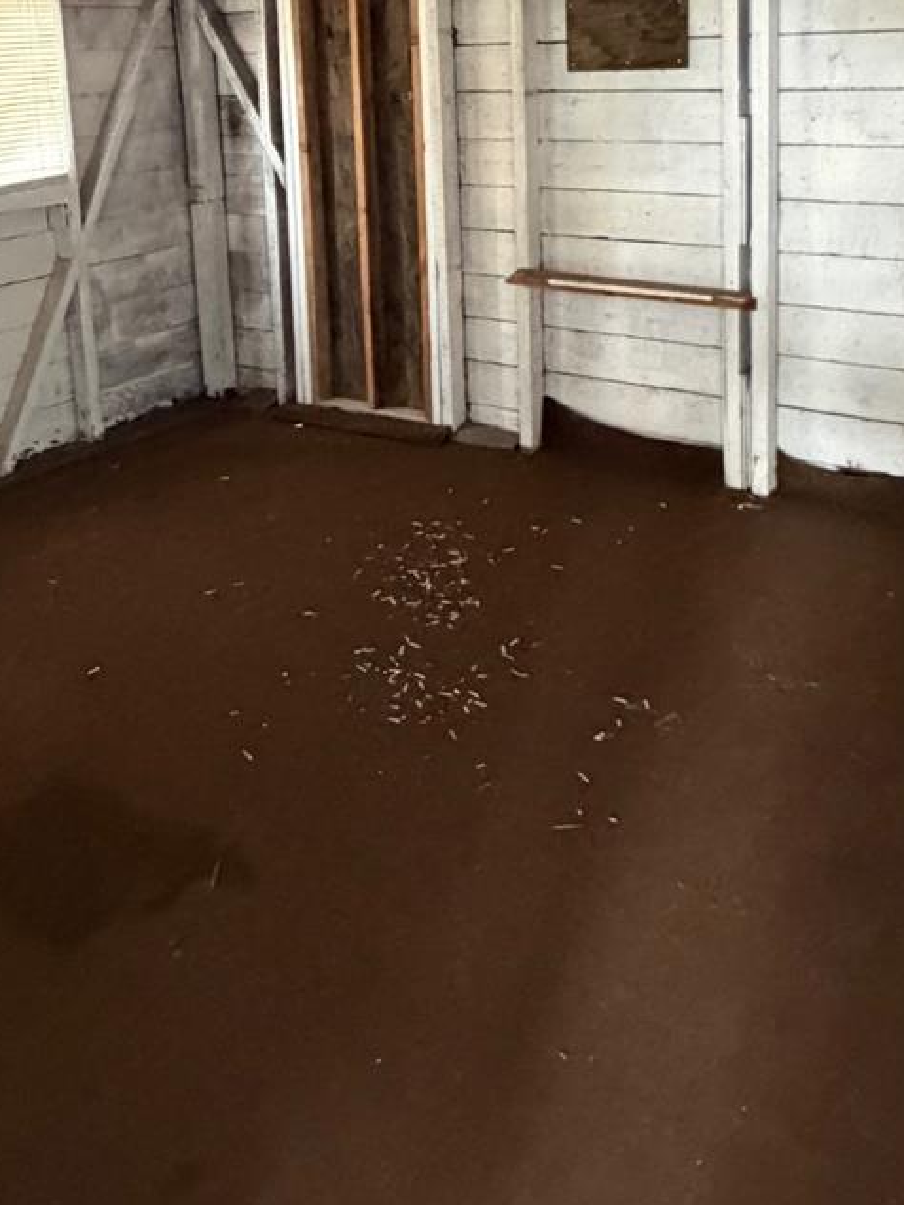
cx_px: 446
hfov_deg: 42.9
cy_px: 236
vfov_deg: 51.8
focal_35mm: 33
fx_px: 1149
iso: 1000
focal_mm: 2.22
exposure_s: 1/60
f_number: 2.2
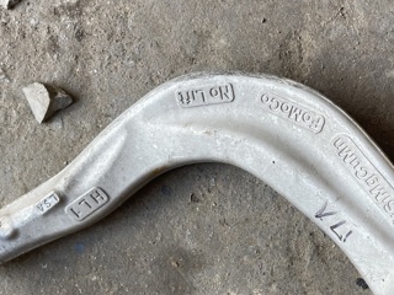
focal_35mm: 50
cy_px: 205
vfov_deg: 28.8
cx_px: 271
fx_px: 569
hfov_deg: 37.7
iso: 32
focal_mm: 5.1
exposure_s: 1/121
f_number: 1.6
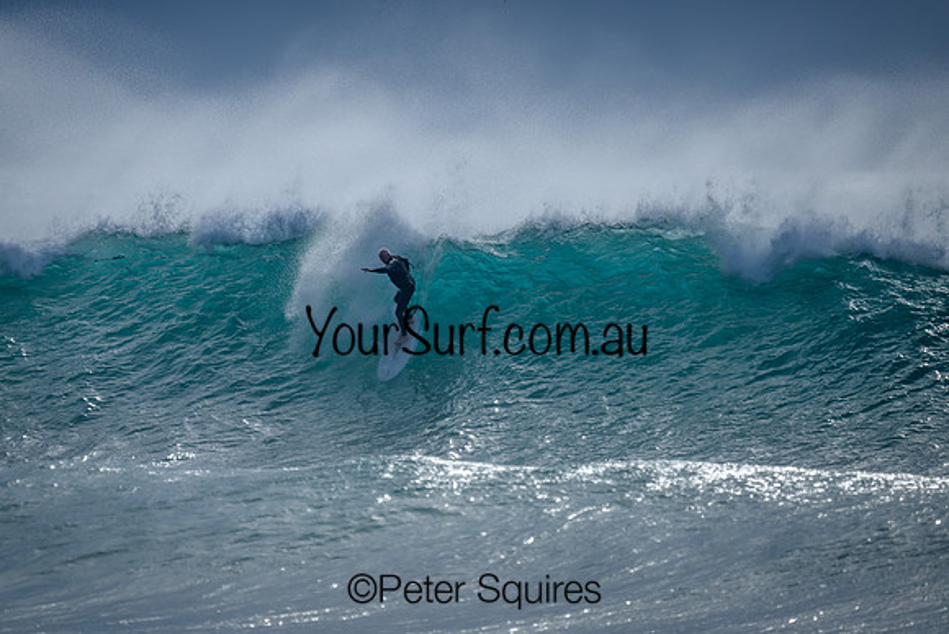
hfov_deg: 2.6
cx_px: 474
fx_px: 21093
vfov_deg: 1.7
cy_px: 317
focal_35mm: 800
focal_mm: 800
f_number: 6.3
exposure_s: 1/2000
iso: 140
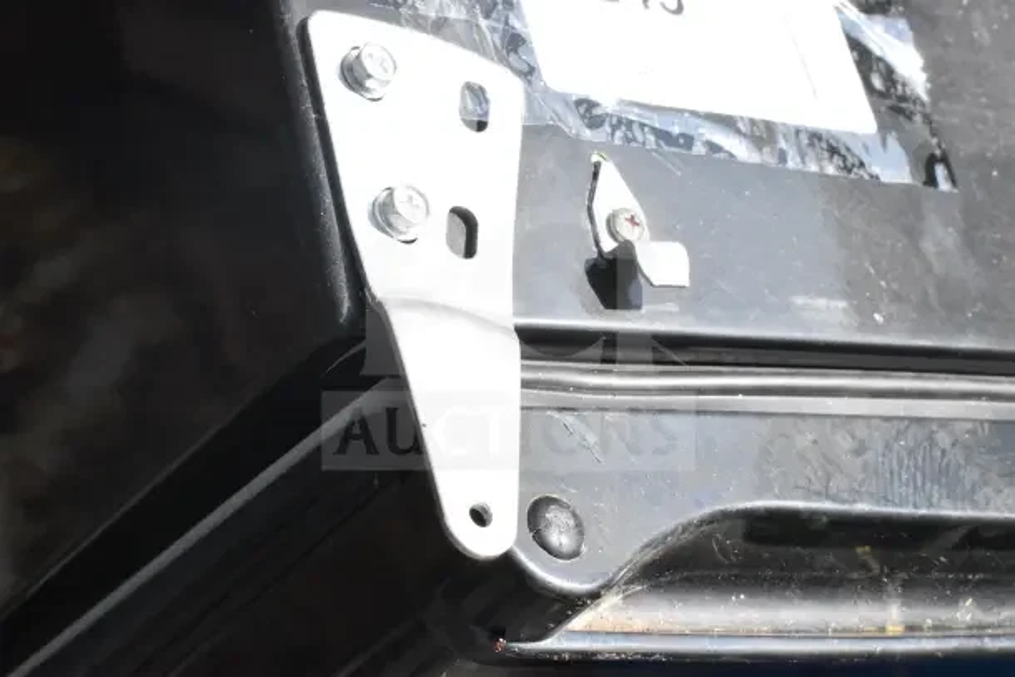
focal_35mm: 60
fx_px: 1692
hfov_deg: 33.4
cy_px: 338
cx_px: 508
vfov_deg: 22.6
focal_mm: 40
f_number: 20
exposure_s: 1/1600
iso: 6400
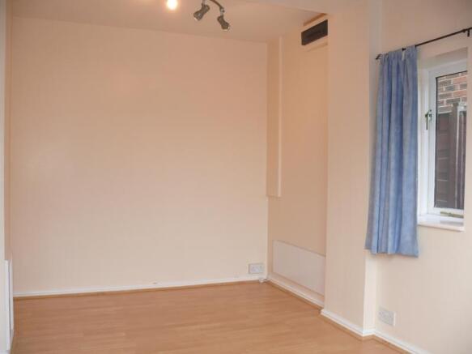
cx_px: 236
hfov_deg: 52.6
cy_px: 177
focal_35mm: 35
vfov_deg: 40.7
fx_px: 477
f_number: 2.8
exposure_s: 1/50
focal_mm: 7.4
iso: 100
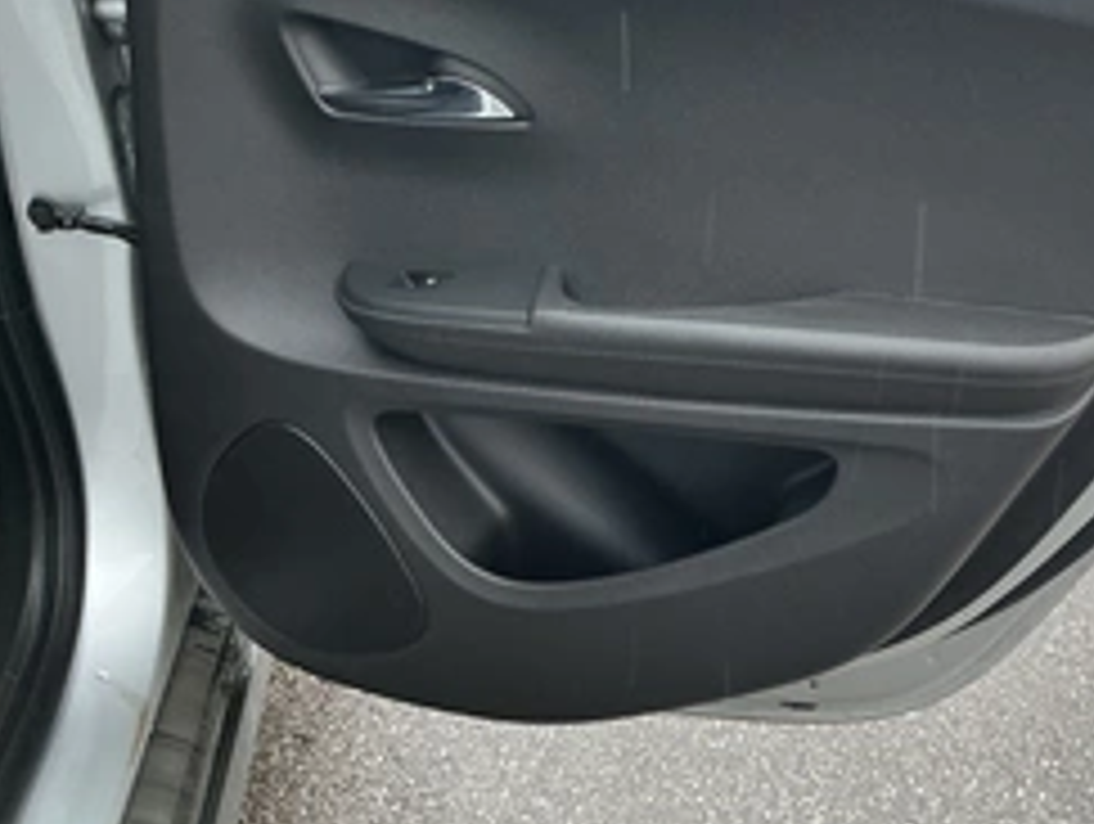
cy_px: 239
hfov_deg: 40.1
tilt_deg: -20.7
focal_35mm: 46
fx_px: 1456
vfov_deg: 31.2
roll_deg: -3.4
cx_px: 819
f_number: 1.8
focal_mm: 3
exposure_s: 1/122
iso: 50
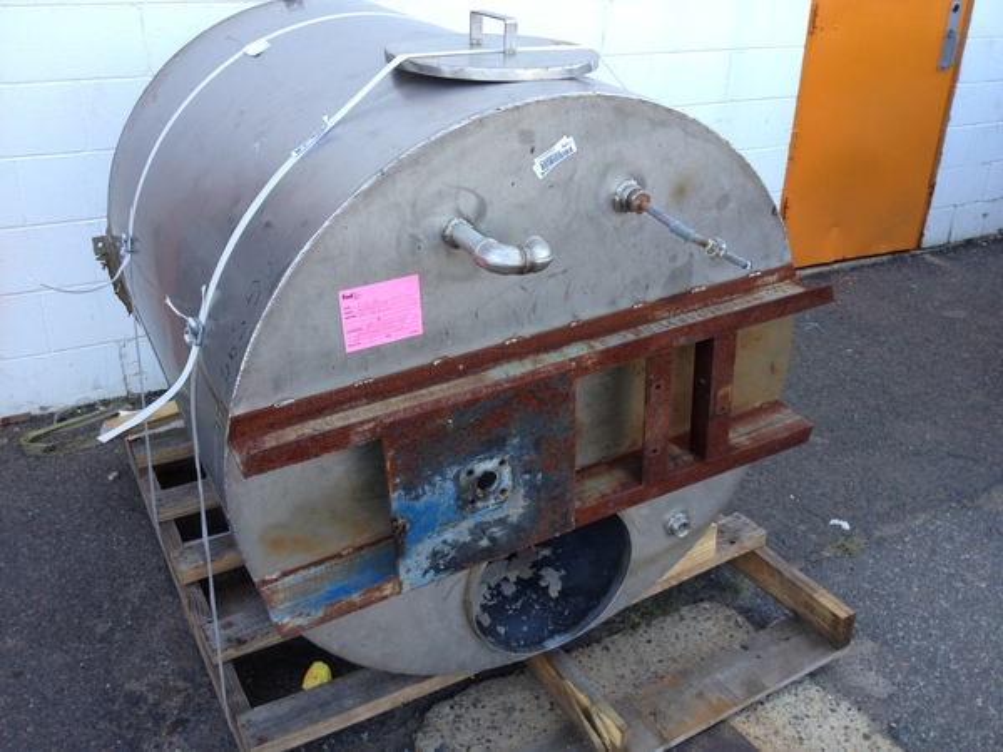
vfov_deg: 40.7
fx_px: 1014
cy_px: 376
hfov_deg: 52.6
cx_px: 502
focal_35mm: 35
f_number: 2.4
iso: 80
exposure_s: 1/226
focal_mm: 4.28
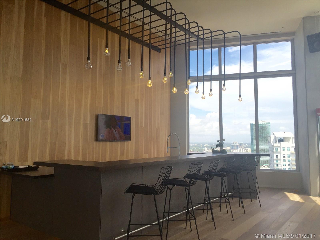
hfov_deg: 61.7
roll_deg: -0.7
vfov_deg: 48.2
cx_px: 160
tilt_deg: +5.1
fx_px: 268
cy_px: 120
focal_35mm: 29
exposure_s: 1/542
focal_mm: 4.15
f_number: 2.2
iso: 32
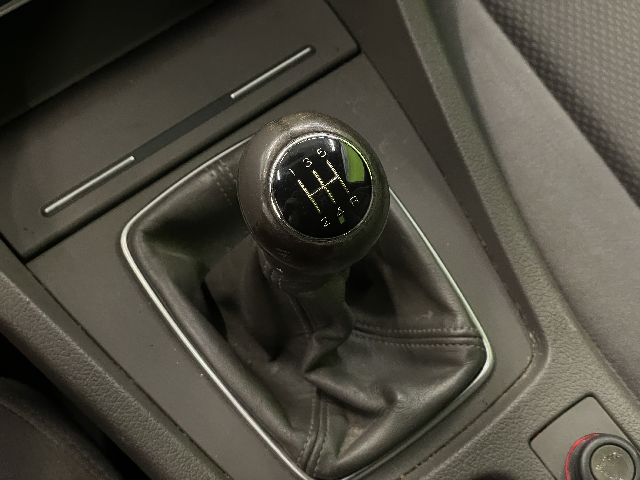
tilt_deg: -63.5
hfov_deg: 36.8
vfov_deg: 28.0
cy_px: 240
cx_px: 320
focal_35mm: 52
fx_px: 961
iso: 640
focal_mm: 6
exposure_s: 1/50
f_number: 2
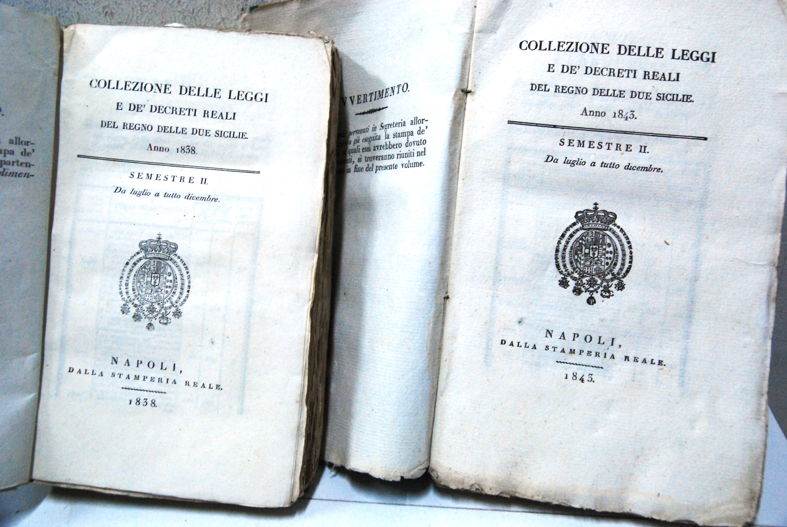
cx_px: 394
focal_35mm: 36
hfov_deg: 53.1
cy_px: 264
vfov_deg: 37.0
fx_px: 788
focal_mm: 24
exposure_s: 1/60
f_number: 7.1
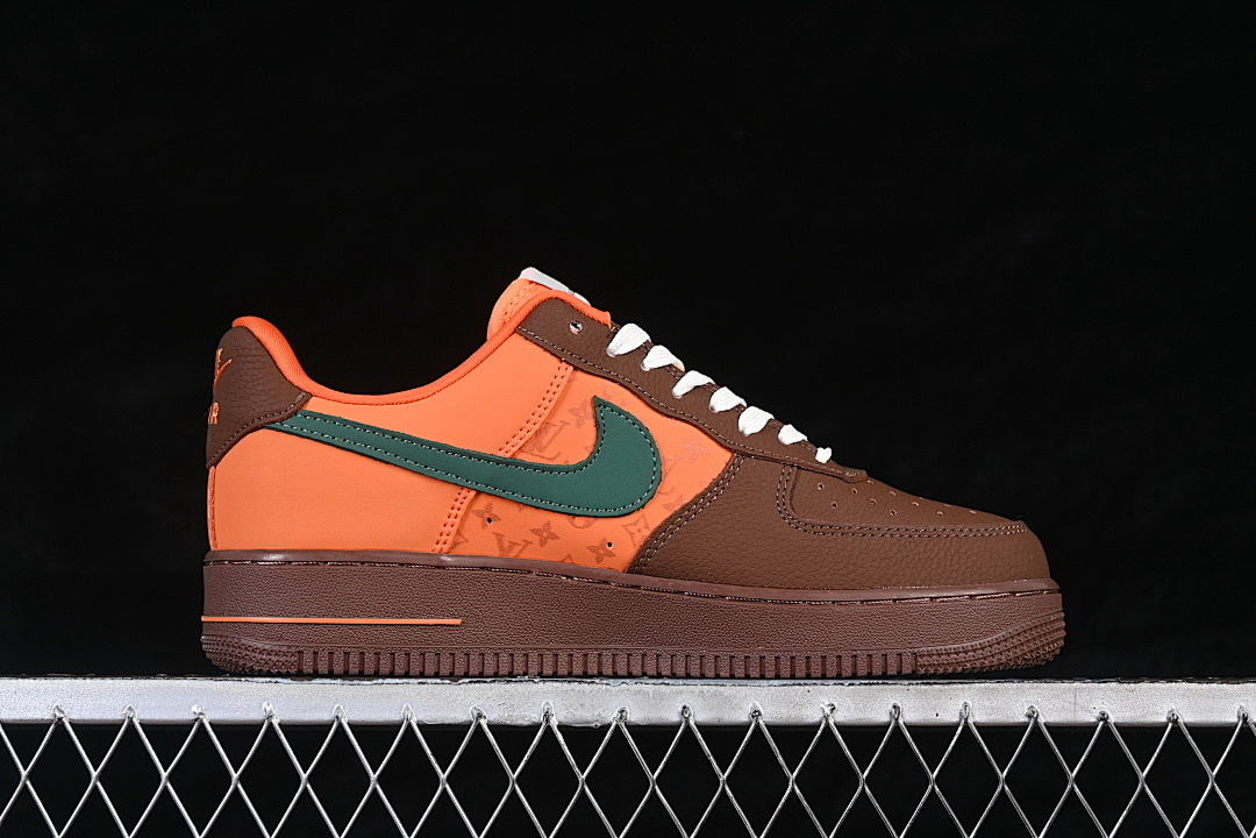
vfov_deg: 18.2
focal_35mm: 75
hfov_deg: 27.0
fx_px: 2616
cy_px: 419
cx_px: 628
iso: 160
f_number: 6.3
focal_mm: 50
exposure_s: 1/60
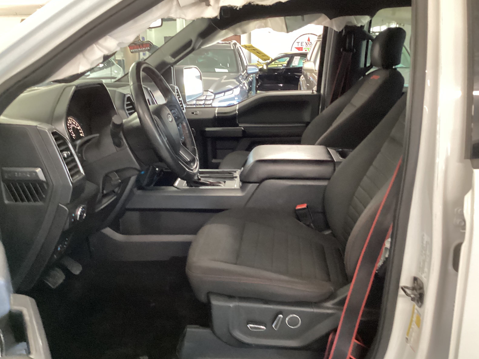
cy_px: 178
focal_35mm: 32
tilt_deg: -18.0
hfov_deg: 56.8
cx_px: 238
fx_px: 443
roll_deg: +0.6
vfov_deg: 44.2
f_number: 2.4
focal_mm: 3.3
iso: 640
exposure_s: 1/25
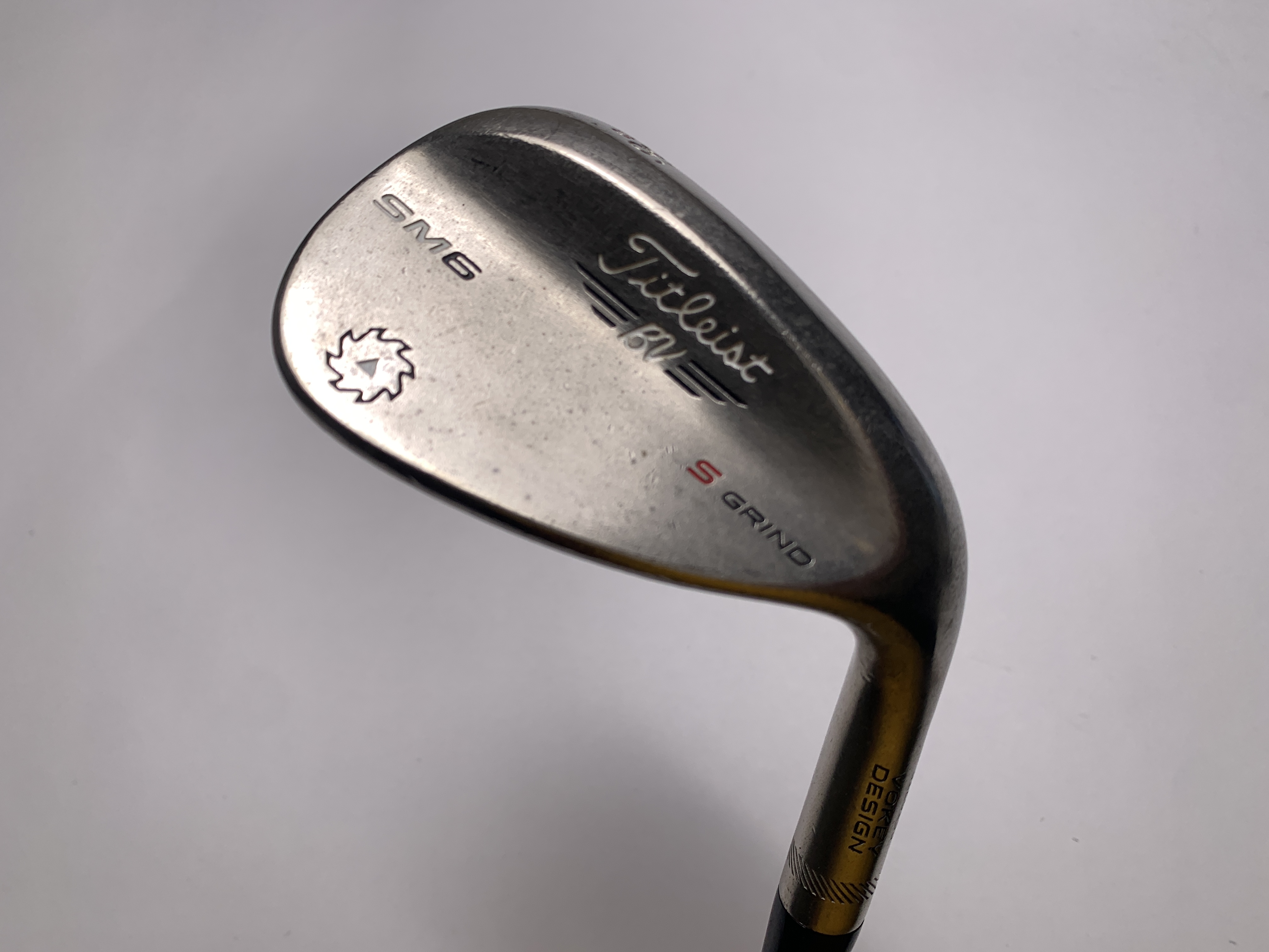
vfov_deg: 53.1
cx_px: 634
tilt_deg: -65.0
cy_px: 476
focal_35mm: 26
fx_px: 953
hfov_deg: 67.3
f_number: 1.8
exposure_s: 1/911
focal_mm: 4.25
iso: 25
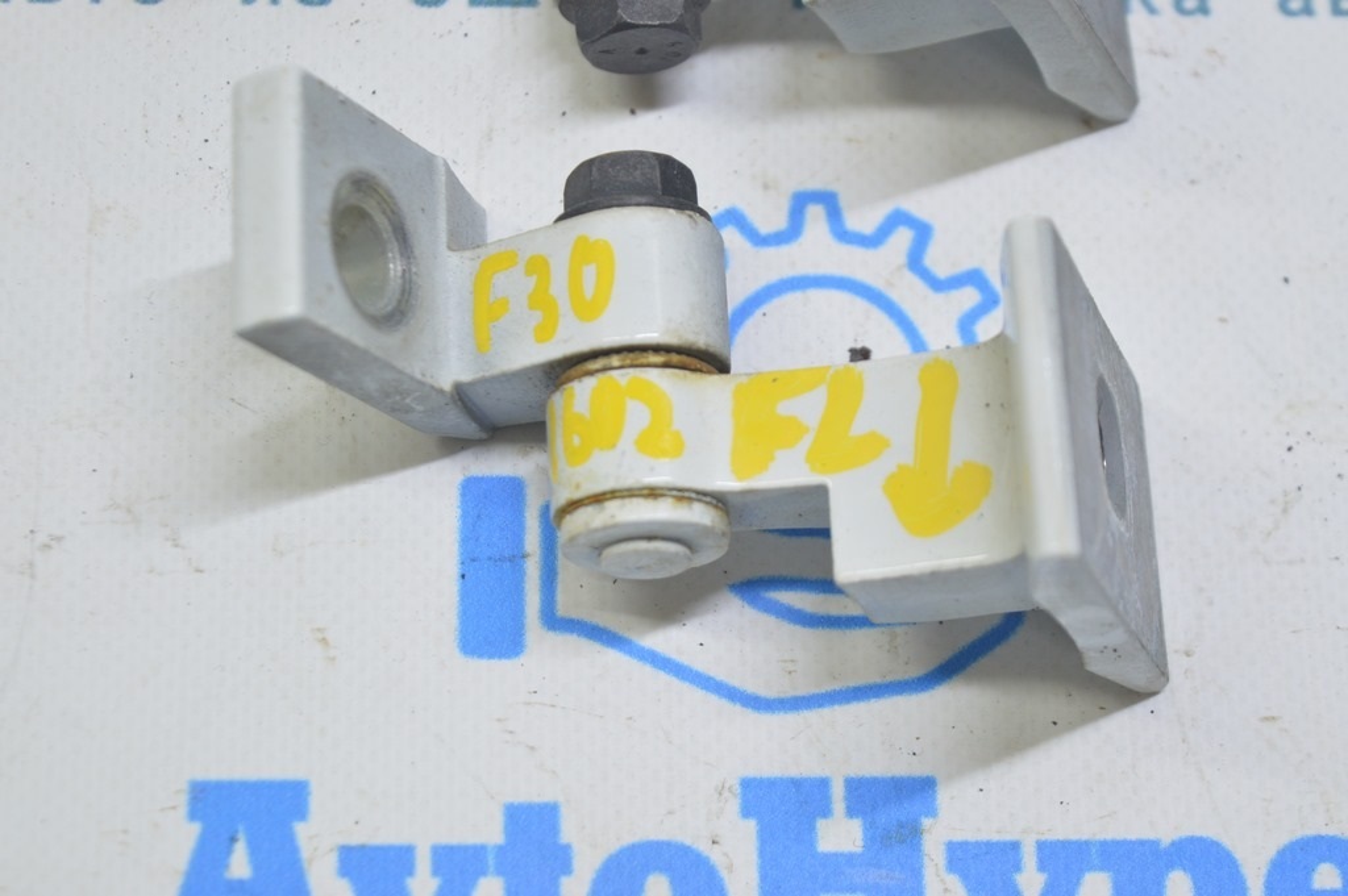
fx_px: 3087
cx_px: 674
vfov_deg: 16.5
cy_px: 448
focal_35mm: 82
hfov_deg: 24.6
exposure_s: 1/20
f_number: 5.6
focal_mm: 55
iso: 400
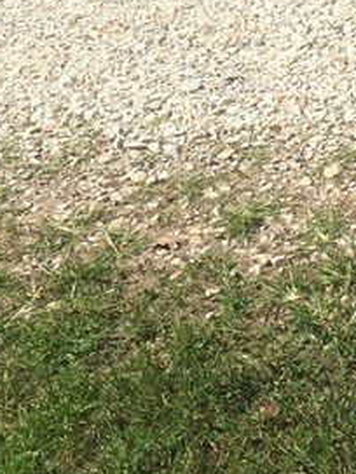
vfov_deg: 17.3
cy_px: -78
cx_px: 257
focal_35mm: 109
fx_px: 1495
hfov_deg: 13.5
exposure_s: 1/1399
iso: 25
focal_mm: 4.15
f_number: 2.2
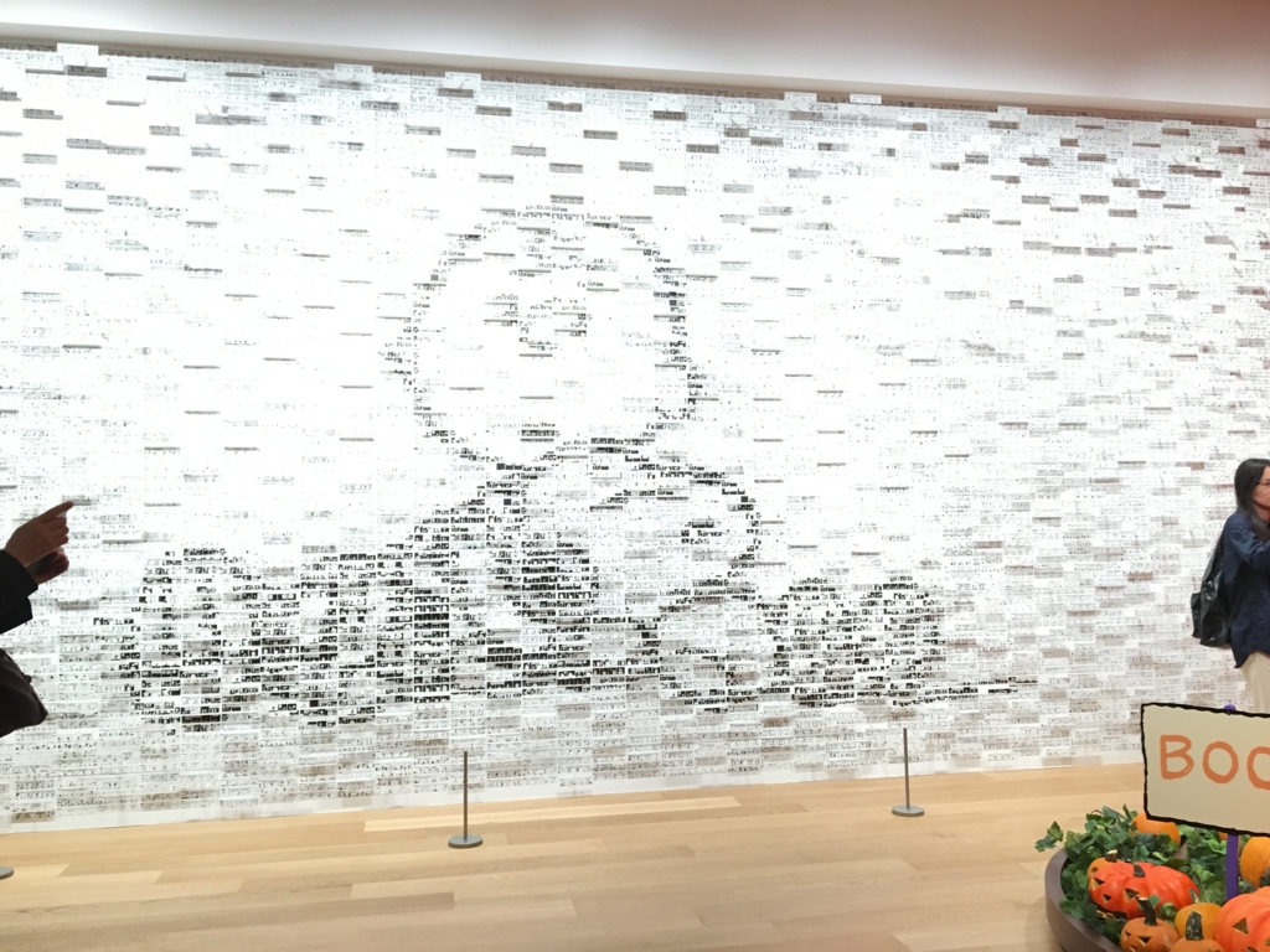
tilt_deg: +4.3
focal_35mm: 29
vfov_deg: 48.2
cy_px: 476
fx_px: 1064
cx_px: 635
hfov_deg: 61.7
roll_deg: +1.4
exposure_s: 1/30
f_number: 2.2
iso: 160
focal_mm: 4.15
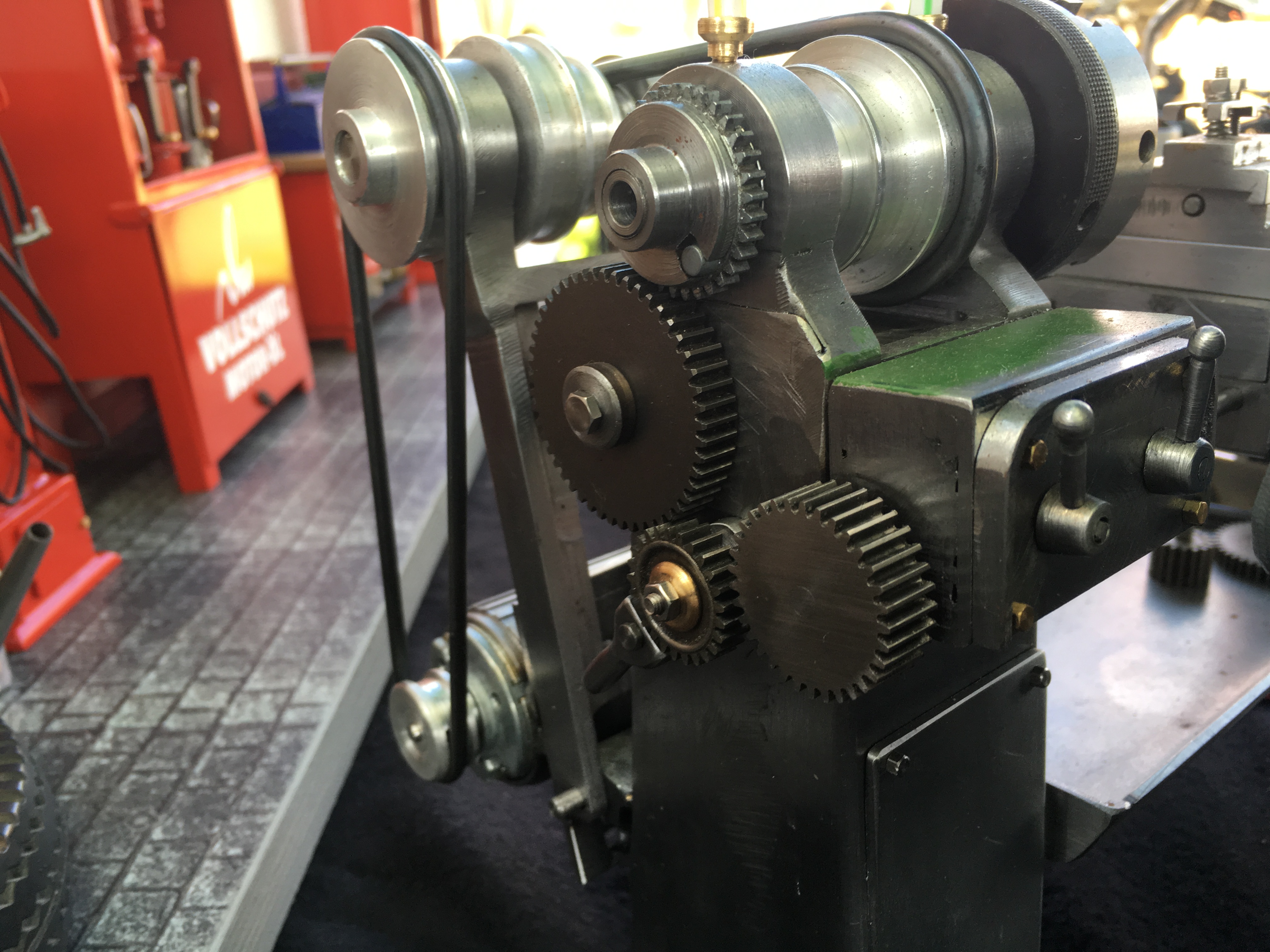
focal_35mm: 29
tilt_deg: -19.7
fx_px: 1064
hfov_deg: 61.7
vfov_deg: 48.2
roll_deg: +2.2
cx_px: 635
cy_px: 476
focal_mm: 4.15
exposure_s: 1/100
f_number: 2.2
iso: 40
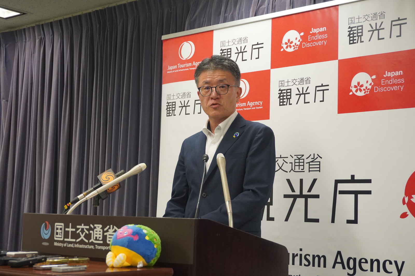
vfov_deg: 22.1
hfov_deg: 32.6
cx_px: 208
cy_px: 138
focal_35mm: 62
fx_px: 709
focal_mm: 41
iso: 2500
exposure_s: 1/160
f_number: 5.6
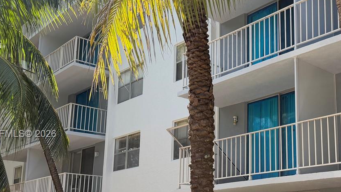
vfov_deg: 23.8
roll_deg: +0.1
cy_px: 135
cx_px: 255
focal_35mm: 50
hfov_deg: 40.2
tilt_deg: +12.4
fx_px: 452
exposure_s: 1/1075
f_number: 1.78
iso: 100
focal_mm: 6.76
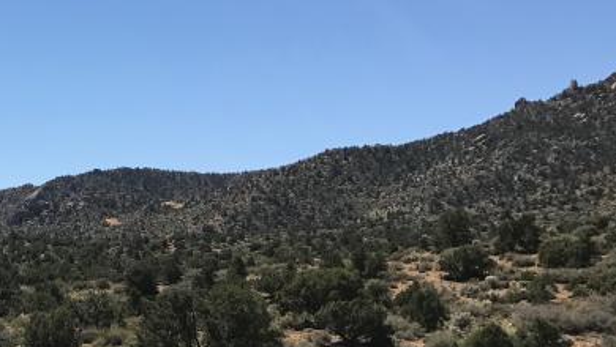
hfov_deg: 24.0
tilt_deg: -1.1
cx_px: -131
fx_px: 1308
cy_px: 326
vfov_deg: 14.9
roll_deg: -0.7
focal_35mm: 80
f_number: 1.8
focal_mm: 3.99
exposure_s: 1/3096
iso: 20
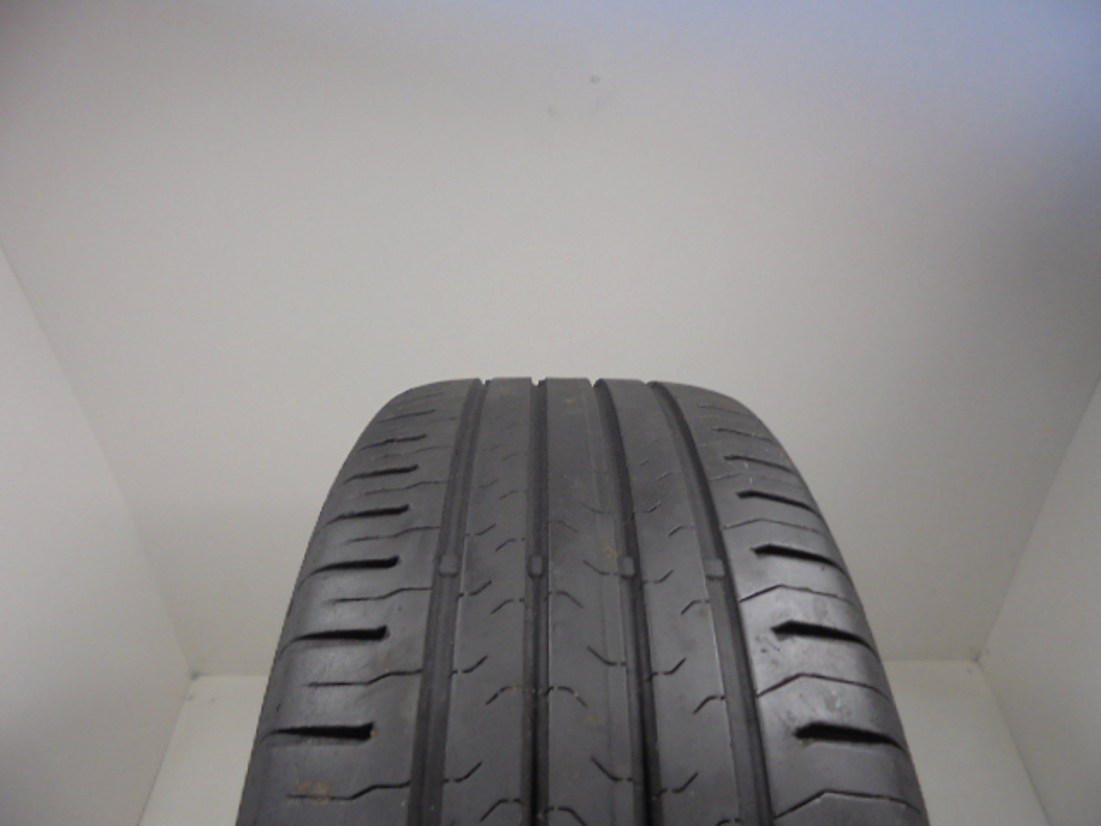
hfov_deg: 67.3
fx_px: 827
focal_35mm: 26
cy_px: 413
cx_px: 550
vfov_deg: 53.1
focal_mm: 4.6
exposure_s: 1/30
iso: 100
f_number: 3.5
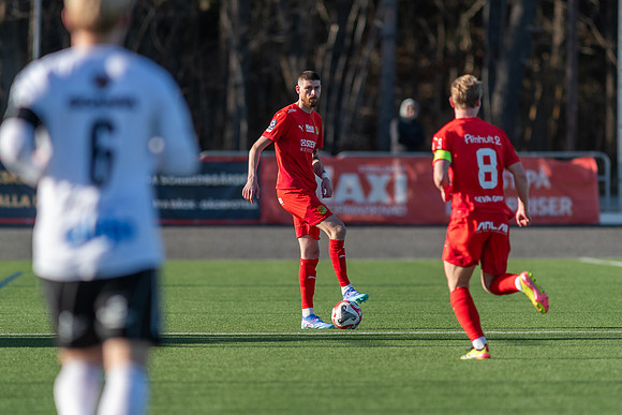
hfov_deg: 4.5
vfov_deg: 3.0
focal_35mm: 457
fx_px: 7894
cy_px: 208
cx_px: 311
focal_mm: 300
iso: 140
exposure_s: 1/1600
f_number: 3.2
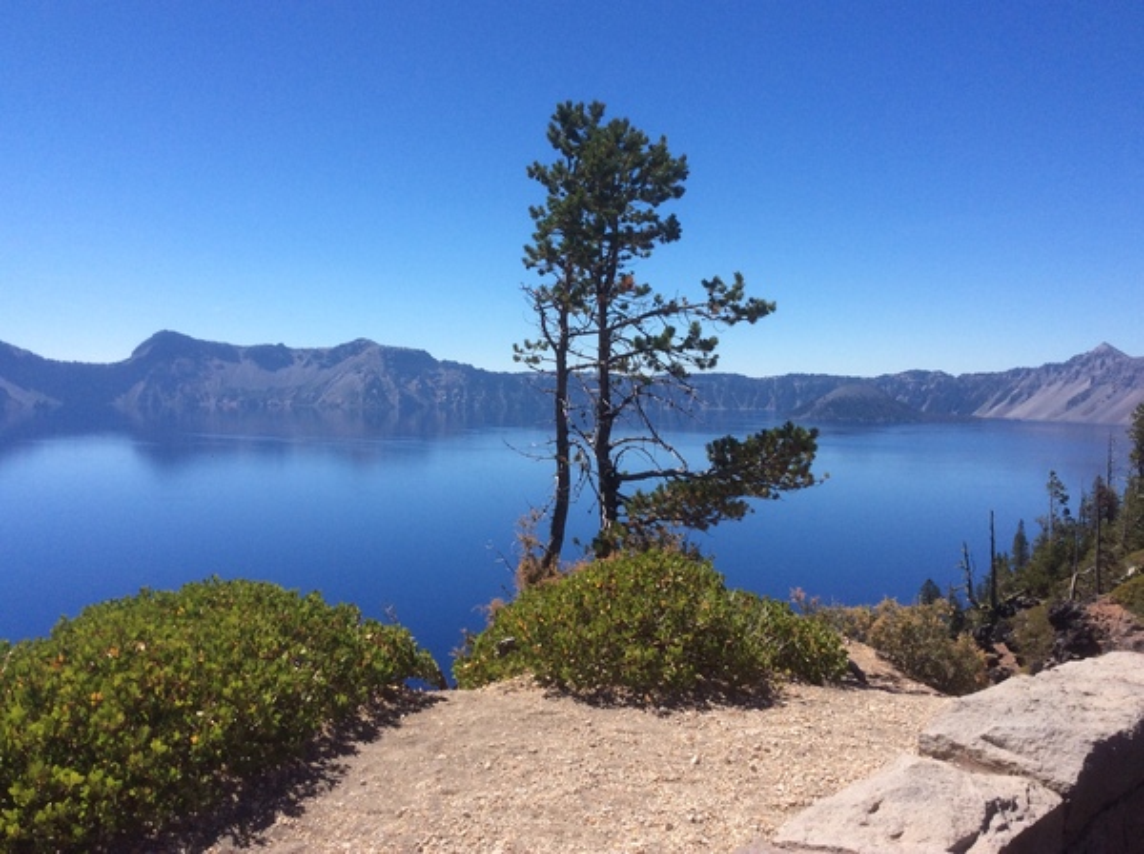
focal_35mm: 32
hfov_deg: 56.9
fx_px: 1056
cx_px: 572
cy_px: 427
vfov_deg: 44.0
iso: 32
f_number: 2.4
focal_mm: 3.3
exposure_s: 1/1789
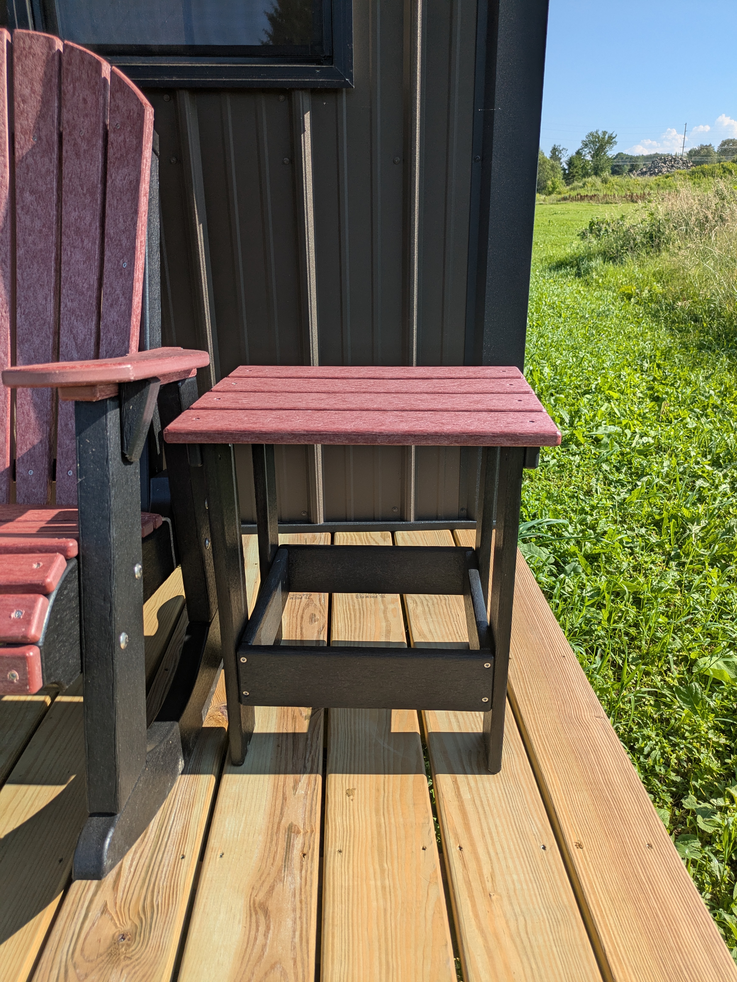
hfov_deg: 54.9
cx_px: 368
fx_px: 709
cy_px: 491
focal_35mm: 25
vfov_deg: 69.4
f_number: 1.89
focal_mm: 5.43
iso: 47
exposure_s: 1/1692
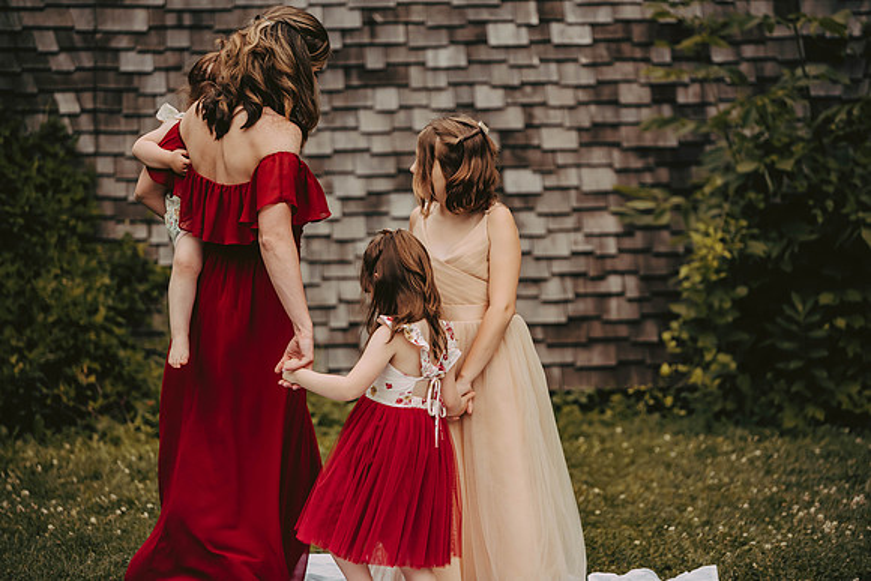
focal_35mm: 135
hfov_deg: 15.2
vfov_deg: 10.2
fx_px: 3267
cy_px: 290
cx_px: 436
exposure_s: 1/3200
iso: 640
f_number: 2.8
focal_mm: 135
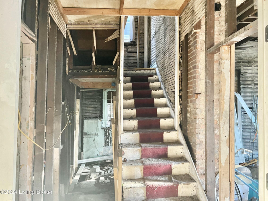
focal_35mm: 26
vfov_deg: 53.0
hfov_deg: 67.3
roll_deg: -0.5
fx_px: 201
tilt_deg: +0.7
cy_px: 100
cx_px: 134
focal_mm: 5.7
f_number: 1.5
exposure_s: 1/45
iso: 500
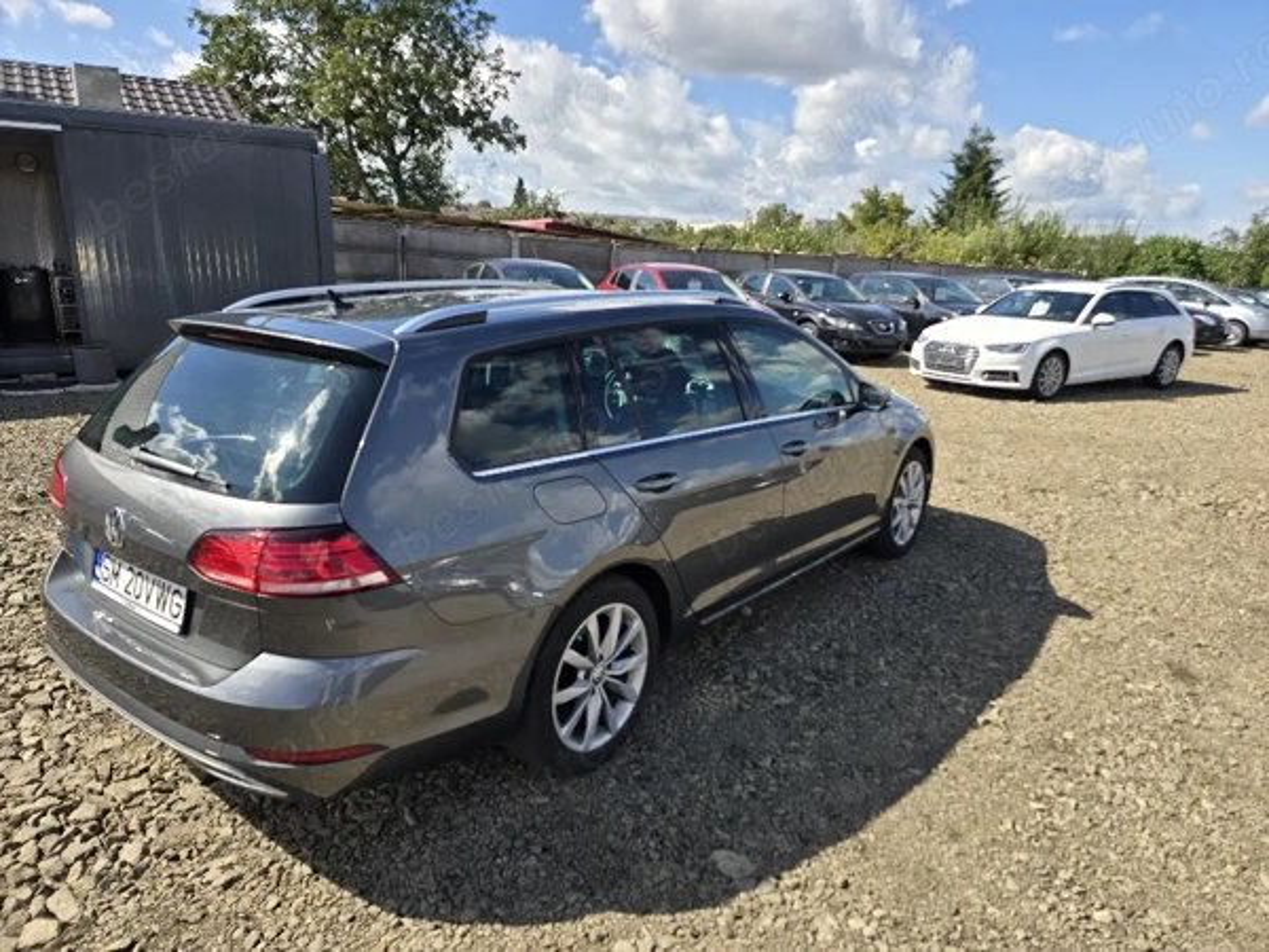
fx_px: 843
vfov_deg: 58.9
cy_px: 476
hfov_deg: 73.9
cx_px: 634
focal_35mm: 23
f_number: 1.7
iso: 12
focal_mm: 6.3
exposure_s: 1/435
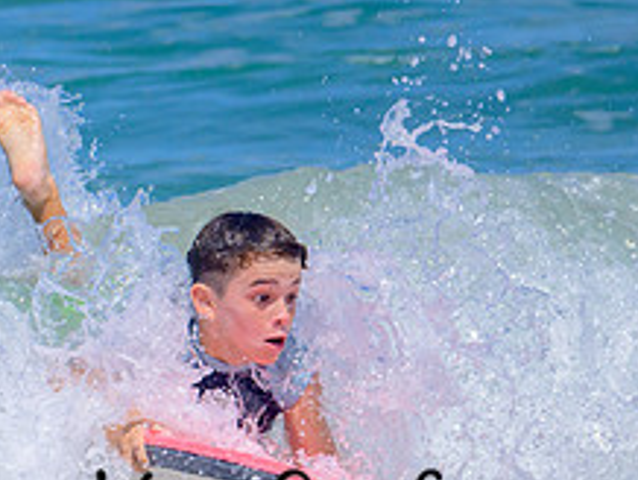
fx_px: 30813
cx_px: 157
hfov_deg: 1.2
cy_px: 555
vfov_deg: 0.9
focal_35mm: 1670
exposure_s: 1/2000
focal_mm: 480
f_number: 11
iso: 640
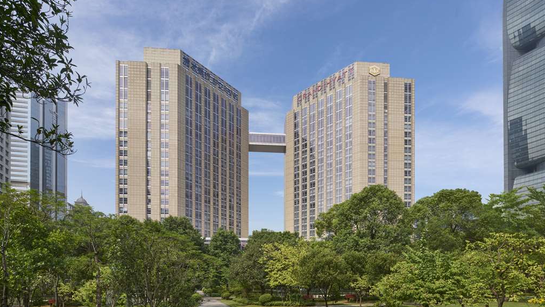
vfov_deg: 60.7
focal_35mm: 18
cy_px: 179
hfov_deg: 92.7
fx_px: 260
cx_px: 273
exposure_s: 1/200
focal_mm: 17
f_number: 13
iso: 200
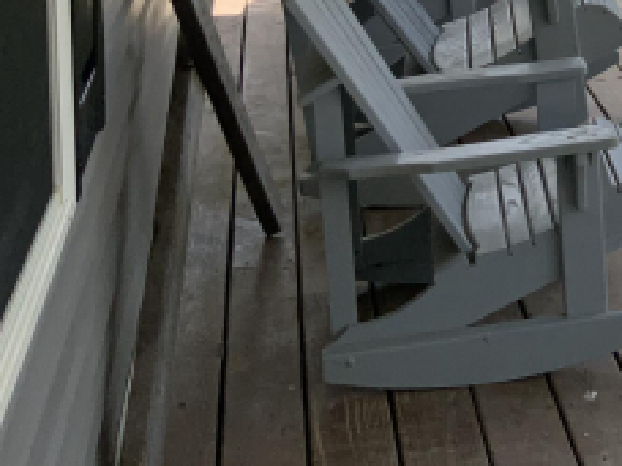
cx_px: 844
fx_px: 1527
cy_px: -188
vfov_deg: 16.2
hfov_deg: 20.7
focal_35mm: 85
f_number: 1.8
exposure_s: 1/997
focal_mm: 3
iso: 16
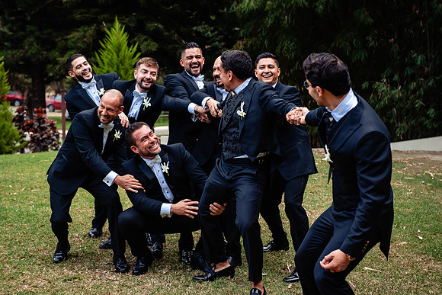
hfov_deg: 28.8
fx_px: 860
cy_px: 148
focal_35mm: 70
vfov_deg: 19.5
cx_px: 221
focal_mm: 70
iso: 250
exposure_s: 1/160
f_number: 4.5
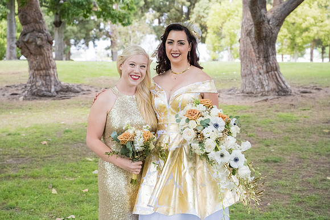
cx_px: 165
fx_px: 614
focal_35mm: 67
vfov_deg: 20.3
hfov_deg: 30.1
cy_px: 110
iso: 1250
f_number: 5.6
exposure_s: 1/1250
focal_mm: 67
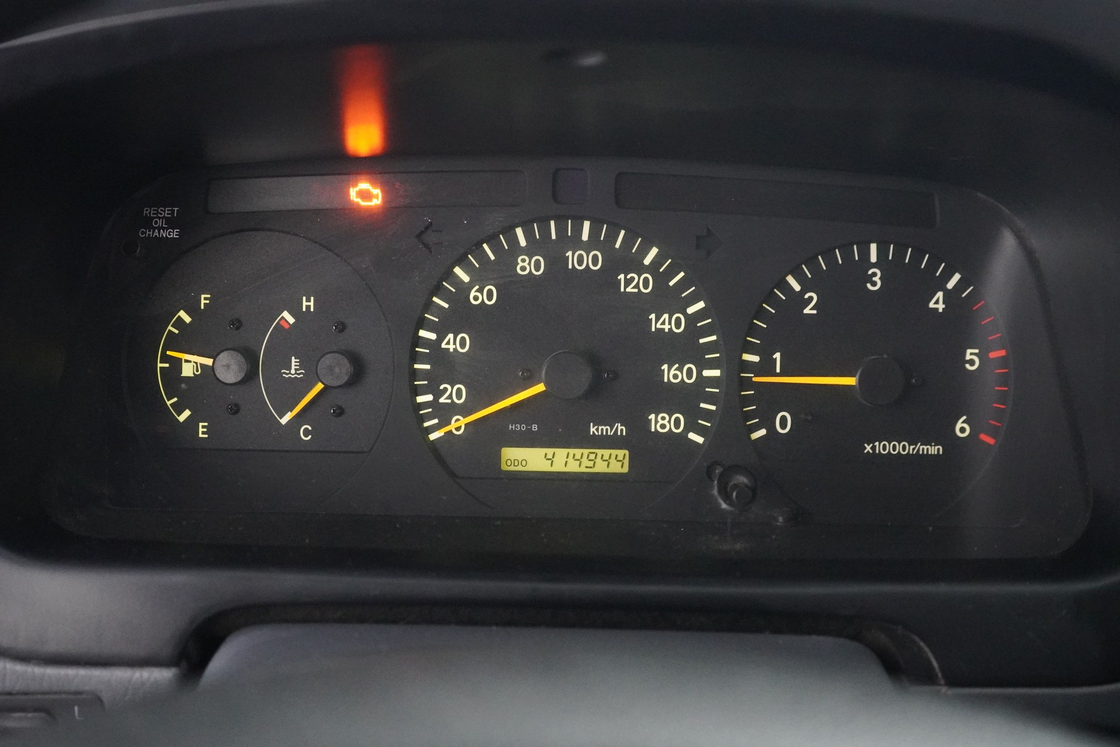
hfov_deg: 46.4
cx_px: 560
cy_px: 374
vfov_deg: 31.9
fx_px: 1307
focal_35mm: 42
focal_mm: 28
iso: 6400
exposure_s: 1/13
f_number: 3.5
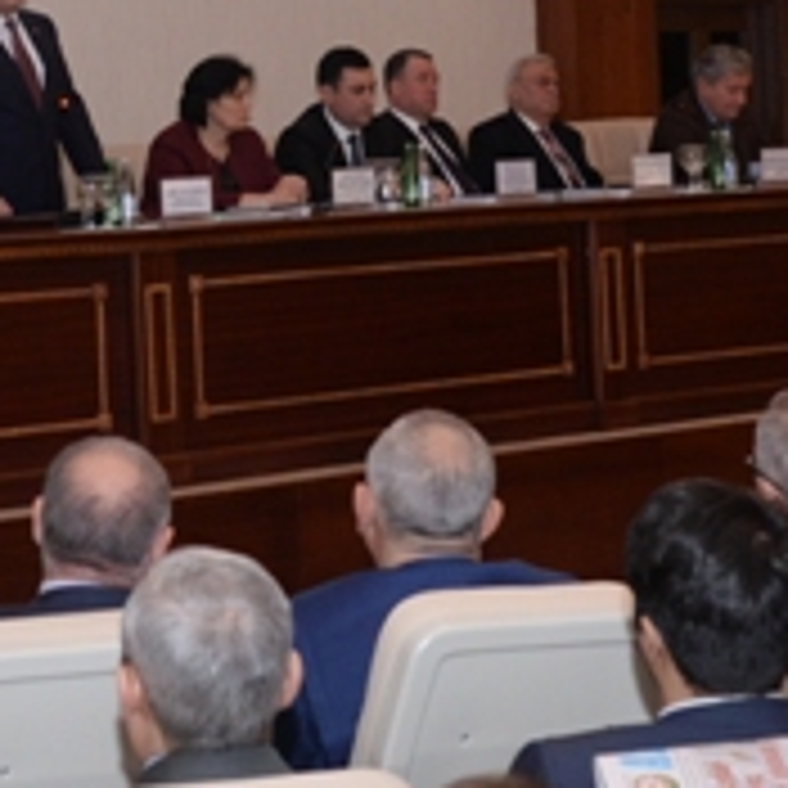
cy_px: -25
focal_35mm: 118
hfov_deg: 14.5
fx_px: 3039
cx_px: -14
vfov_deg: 14.5
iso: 2200
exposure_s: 1/100
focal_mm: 38
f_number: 5.6
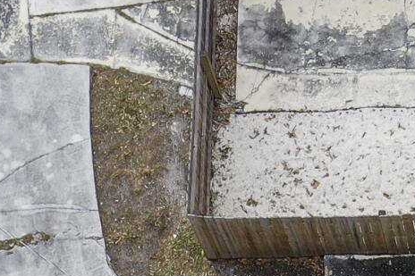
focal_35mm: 181
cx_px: 585
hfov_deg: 11.0
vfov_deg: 7.1
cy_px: -391
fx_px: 2086
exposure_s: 1/160
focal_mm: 10.26
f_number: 4.5
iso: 100
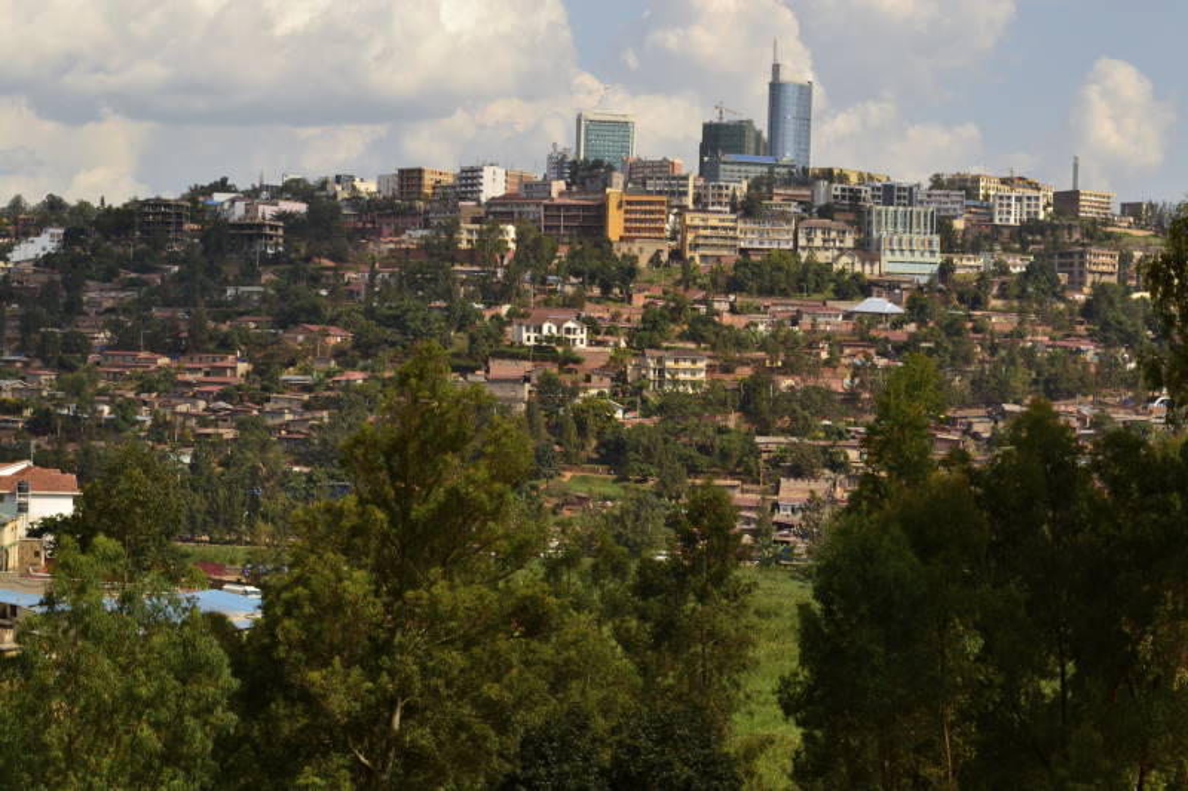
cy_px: 396
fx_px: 2722
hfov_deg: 24.6
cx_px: 594
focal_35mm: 82
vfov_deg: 16.5
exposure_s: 1/125
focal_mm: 55
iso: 100
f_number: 13
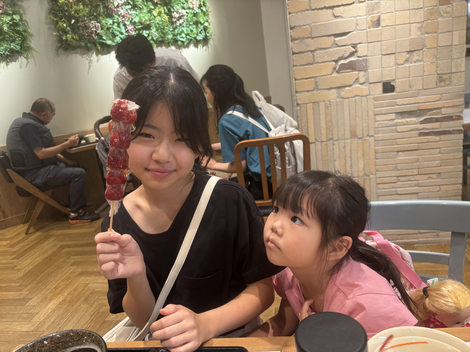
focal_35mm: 26
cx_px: 235
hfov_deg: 67.3
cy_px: 176
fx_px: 353
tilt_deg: -16.2
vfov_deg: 53.1
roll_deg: +6.8
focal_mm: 5.96
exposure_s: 1/50
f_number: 1.6
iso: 125
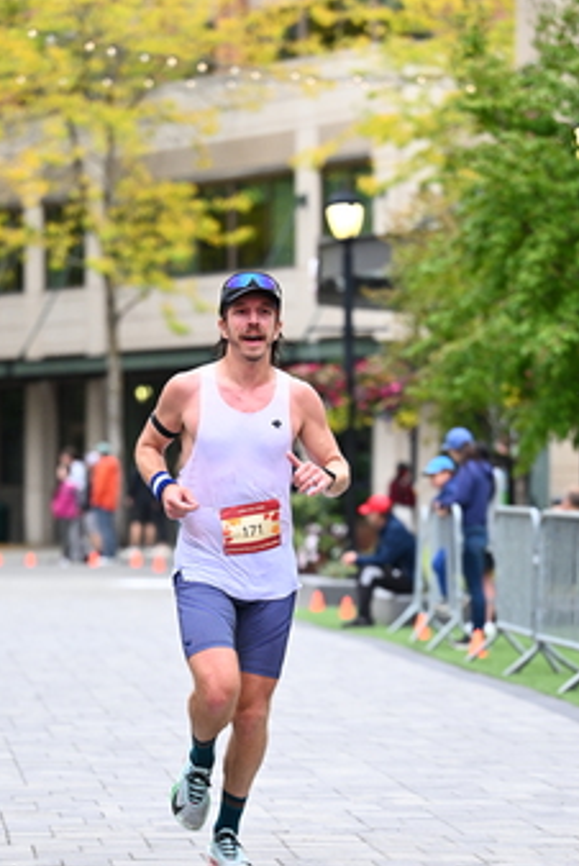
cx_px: 345
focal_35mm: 187
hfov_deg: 7.4
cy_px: 576
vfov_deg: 11.0
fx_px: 4502
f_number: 2.8
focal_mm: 115
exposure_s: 1/1250
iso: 1250
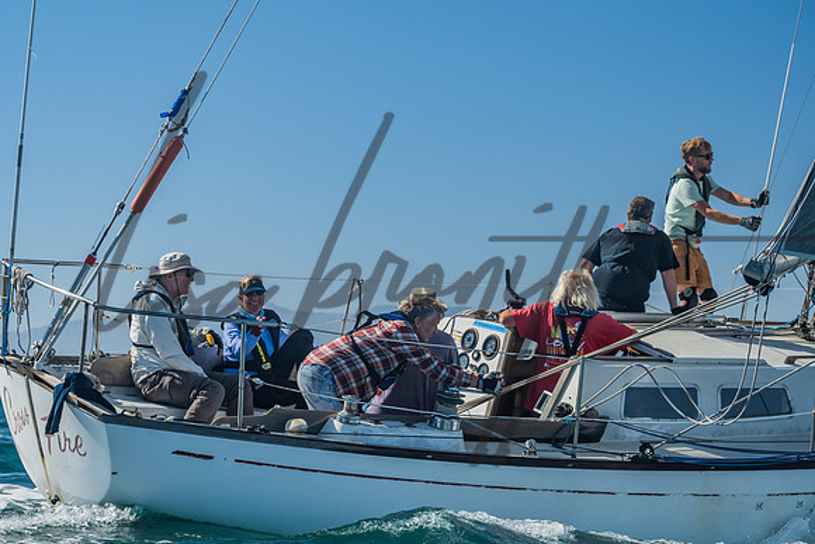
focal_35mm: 96
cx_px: 293
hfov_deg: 21.2
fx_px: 2168
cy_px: 300
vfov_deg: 14.3
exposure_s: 1/500
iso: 160
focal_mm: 73
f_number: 6.3
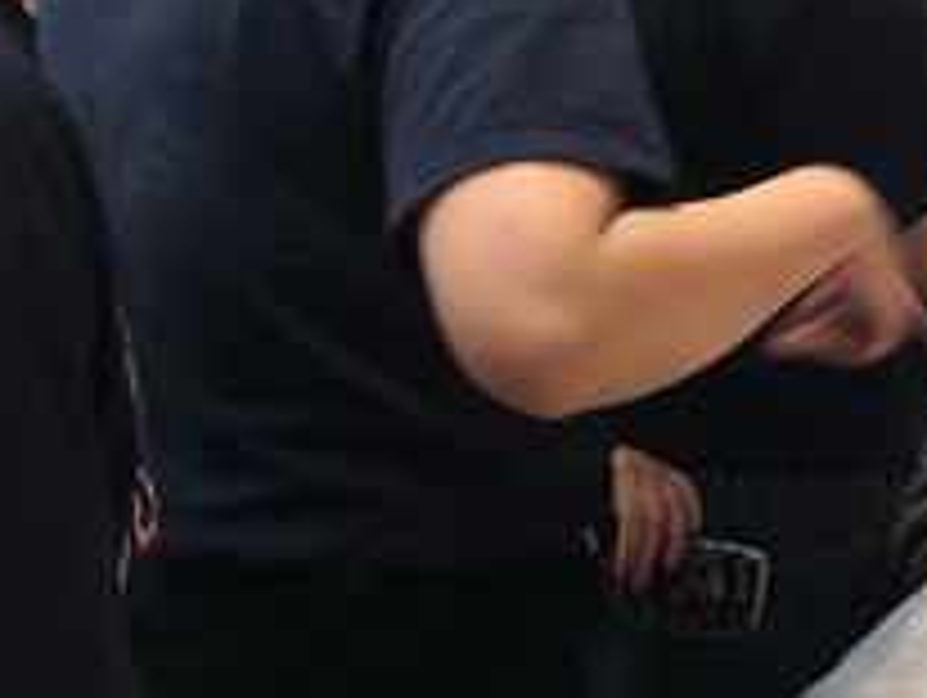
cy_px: 155
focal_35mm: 95
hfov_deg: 19.8
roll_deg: -0.7
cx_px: 986
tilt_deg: -10.9
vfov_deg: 15.5
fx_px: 2547
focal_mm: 4
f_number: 1.8
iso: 40
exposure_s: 1/24
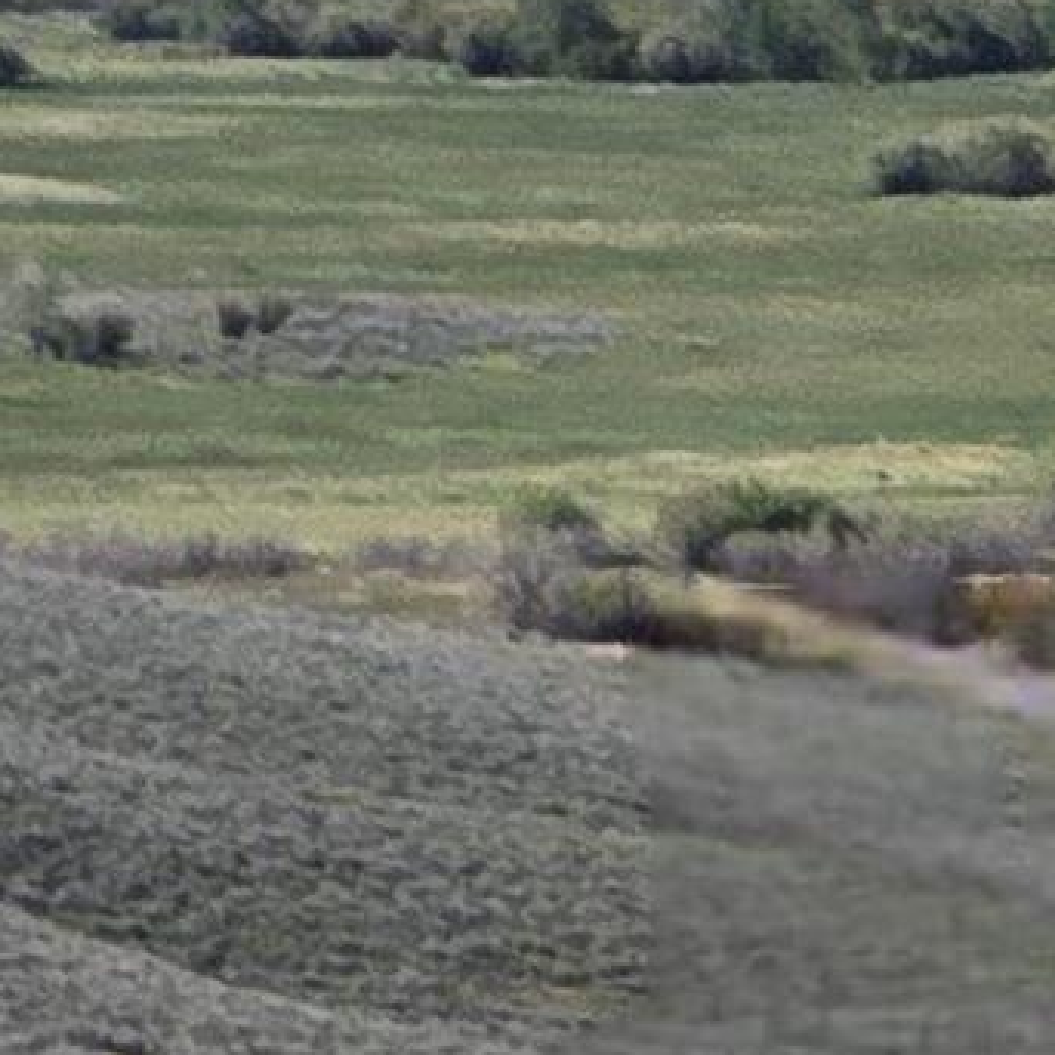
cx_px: -1339
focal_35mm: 548
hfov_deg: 3.2
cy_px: -904
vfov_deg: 3.2
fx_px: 18896
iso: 25
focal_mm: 7
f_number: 2.4
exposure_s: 1/2000
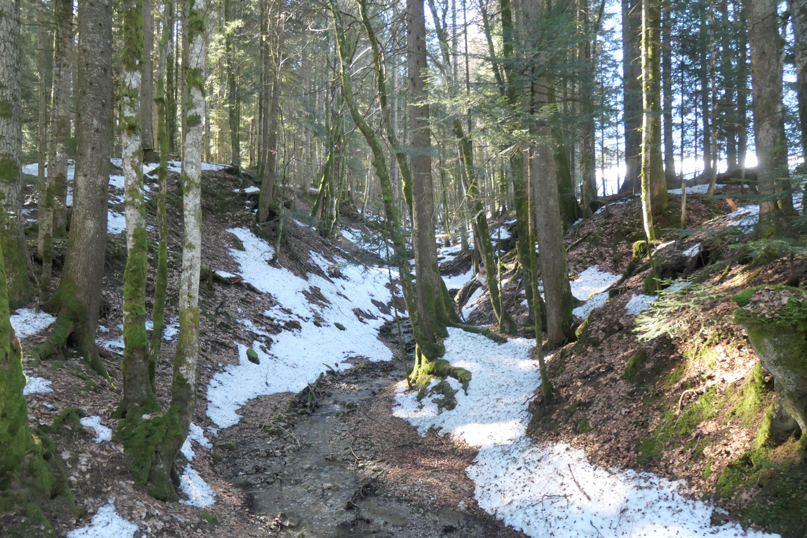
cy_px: 269
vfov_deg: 53.1
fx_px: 538
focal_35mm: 24
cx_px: 404
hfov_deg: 73.7
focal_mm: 8.8
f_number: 3.3
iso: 640
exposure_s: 1/60
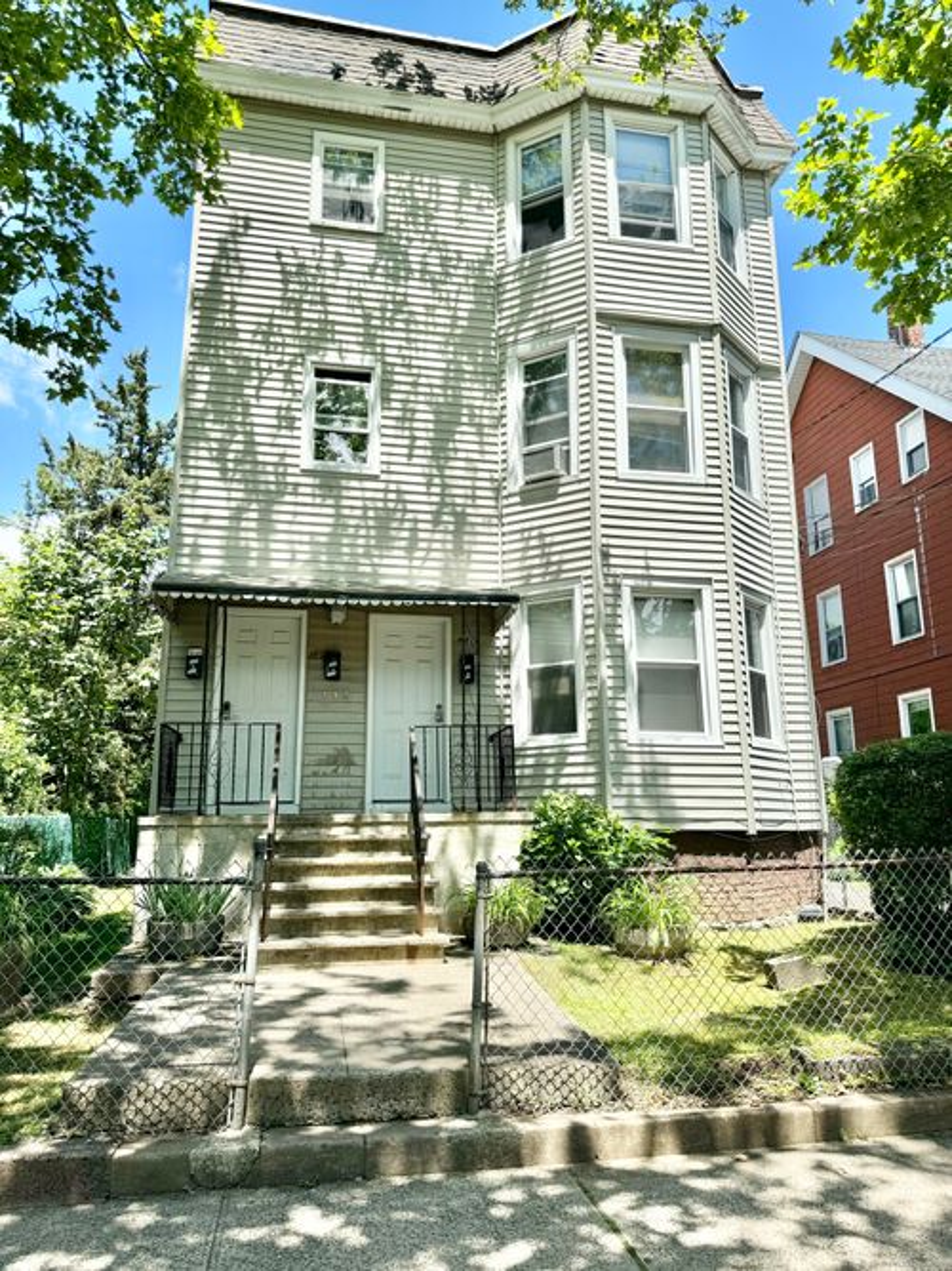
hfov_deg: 56.8
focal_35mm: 24
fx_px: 880
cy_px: 636
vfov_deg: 71.6
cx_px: 476
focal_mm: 6.76
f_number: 1.78
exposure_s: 1/2959
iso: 80
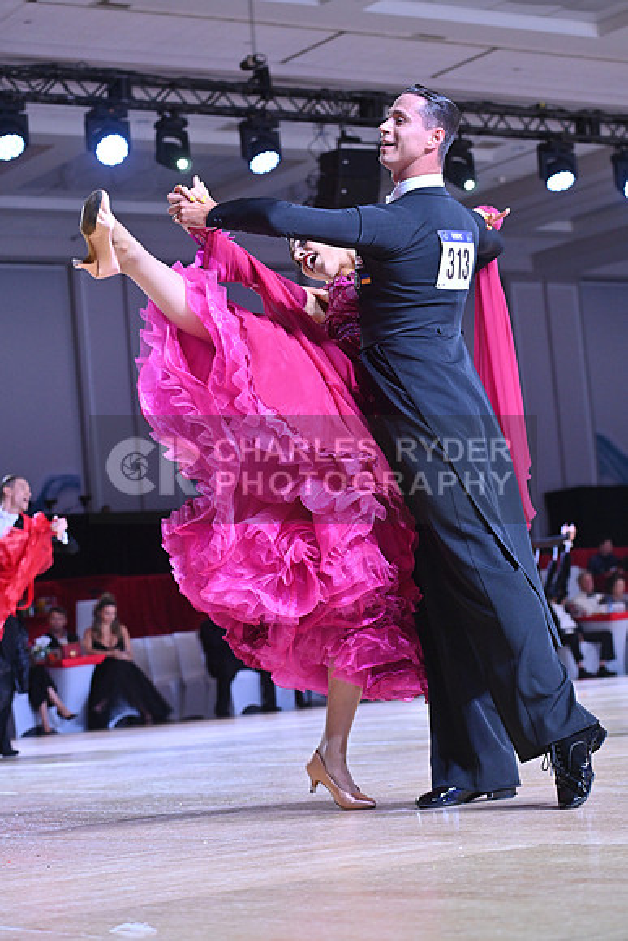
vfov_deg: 24.8
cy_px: 470
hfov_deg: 16.7
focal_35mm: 82
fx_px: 2144
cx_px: 314
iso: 2500
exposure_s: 1/400
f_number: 5.6
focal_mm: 82
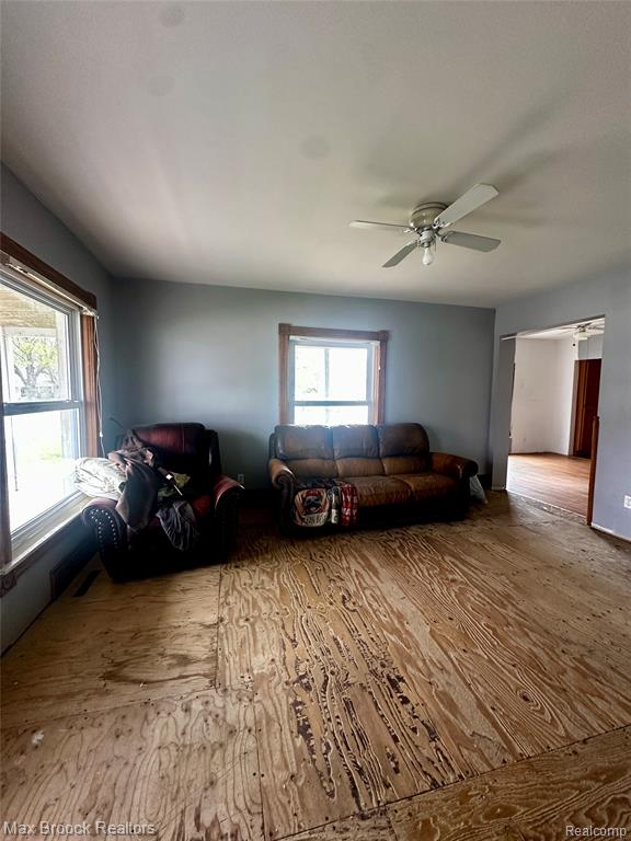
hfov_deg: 85.7
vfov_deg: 102.1
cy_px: 420
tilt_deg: -4.0
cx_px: 316
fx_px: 340
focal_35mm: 14
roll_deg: -0.9
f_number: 2.2
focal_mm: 2.22
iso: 320
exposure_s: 1/71
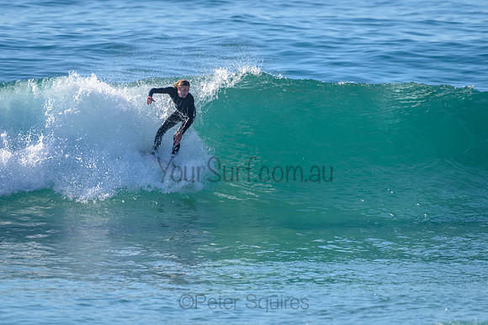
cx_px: 198
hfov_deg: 3.4
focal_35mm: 613
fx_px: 8309
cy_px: 138
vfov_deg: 2.2
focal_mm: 500
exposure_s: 1/2000
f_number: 5.6
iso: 220
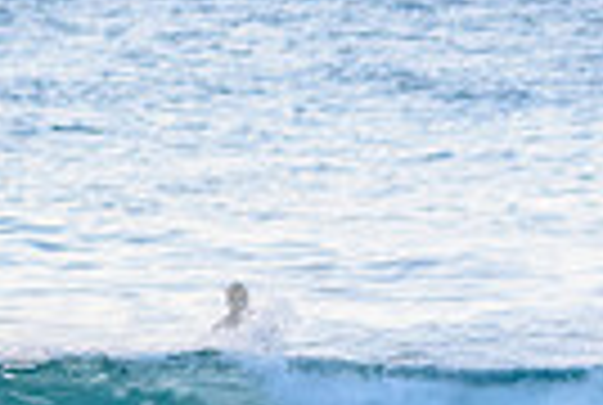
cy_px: 569
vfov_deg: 1.1
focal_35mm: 1296
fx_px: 21756
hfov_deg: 1.6
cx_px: 76
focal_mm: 200
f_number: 5.6
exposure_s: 1/1600
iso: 1600
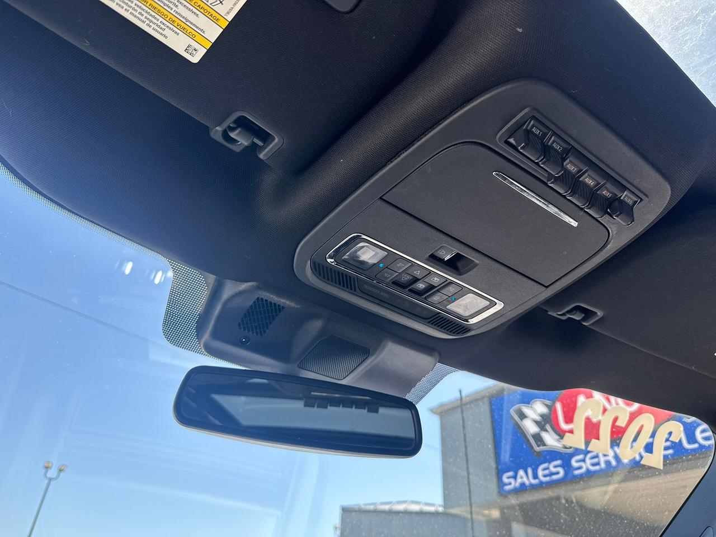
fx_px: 496
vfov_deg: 56.8
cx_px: 358
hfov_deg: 71.6
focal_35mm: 24
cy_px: 268
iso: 80
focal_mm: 6.76
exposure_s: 1/567
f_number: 1.78
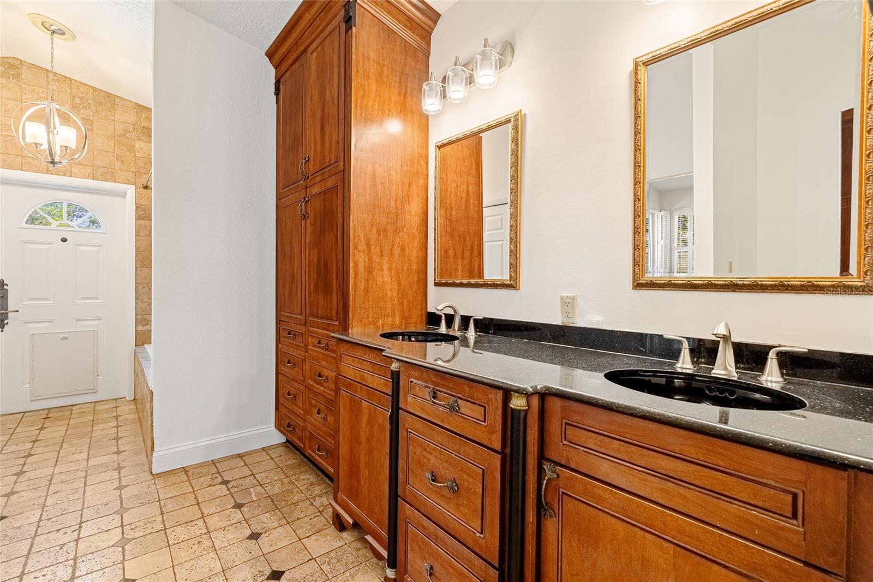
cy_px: 291
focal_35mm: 16
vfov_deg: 73.7
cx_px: 436
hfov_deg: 96.7
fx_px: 388
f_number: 8
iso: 400
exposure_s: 1/160
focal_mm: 16
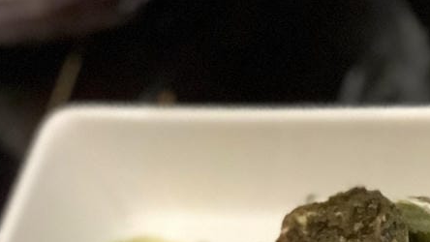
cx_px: 543
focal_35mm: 168
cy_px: 403
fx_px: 1916
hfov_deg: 12.4
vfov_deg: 7.1
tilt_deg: -55.1
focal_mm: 6.6
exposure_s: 1/60
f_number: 2.8
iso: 1250
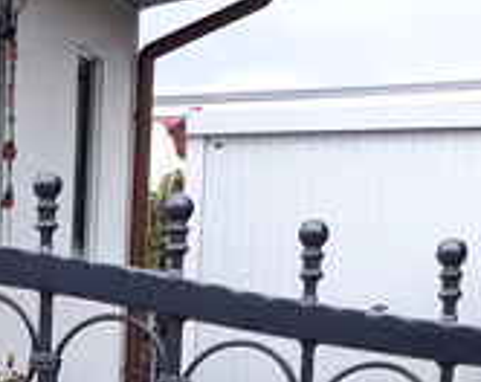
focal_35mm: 163
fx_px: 2315
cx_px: -354
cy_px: 917
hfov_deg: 11.1
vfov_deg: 8.6
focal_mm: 3.71
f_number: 1.7
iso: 40
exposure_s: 1/253
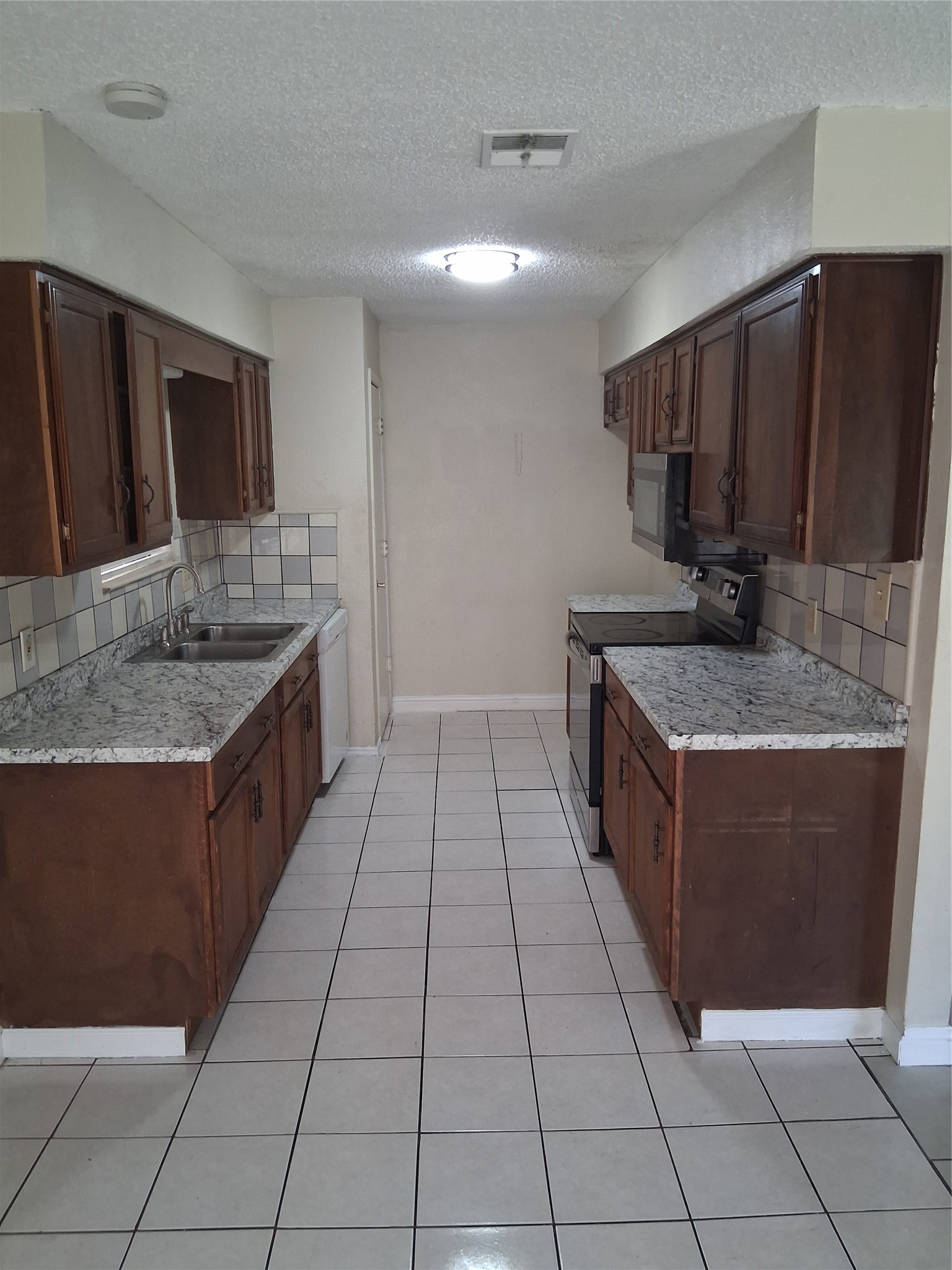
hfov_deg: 53.1
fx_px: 953
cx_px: 476
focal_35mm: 26
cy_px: 635
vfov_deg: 67.3
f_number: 1.8
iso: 400
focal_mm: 3.98
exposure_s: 1/50
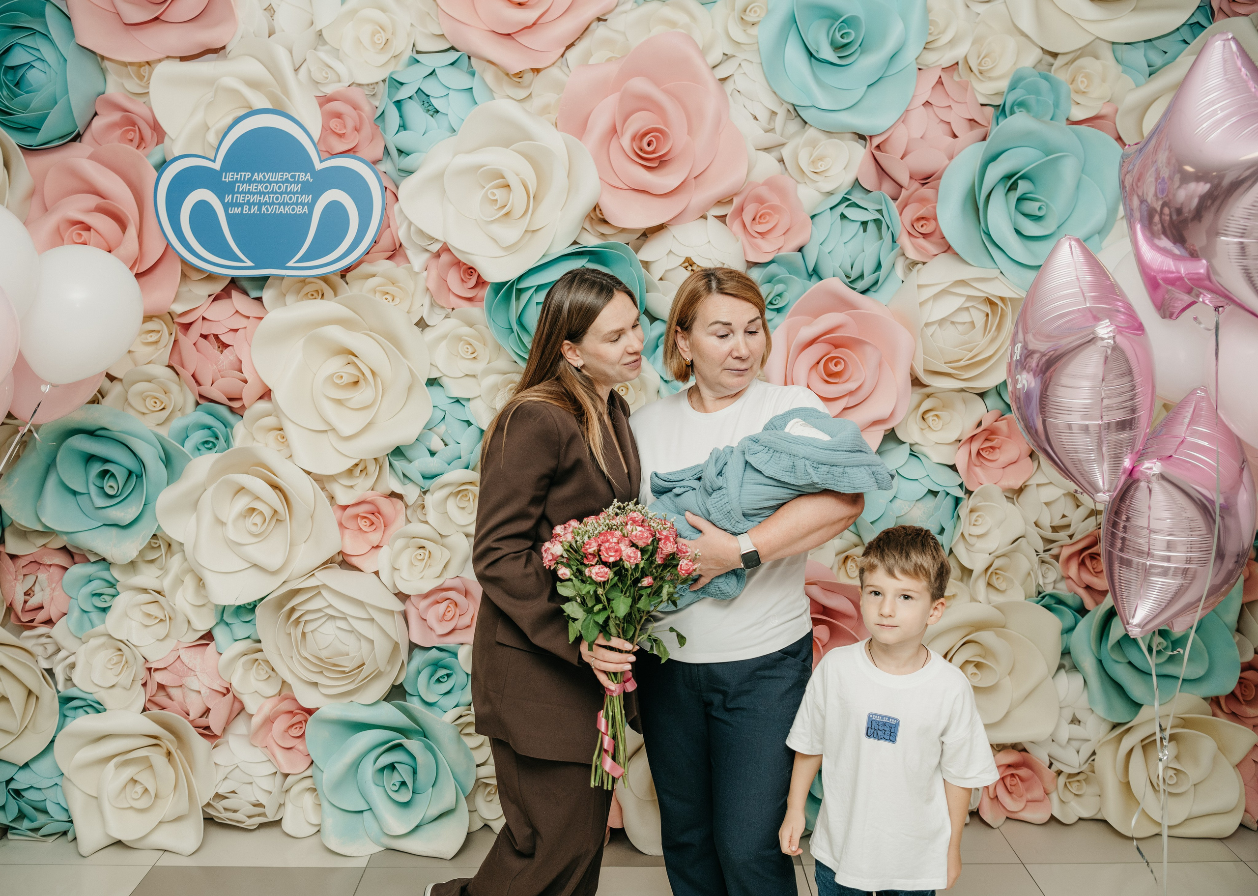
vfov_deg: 43.4
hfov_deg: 58.4
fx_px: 1125
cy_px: 465
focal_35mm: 32
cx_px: 589
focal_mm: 29
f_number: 4
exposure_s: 1/160
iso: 320
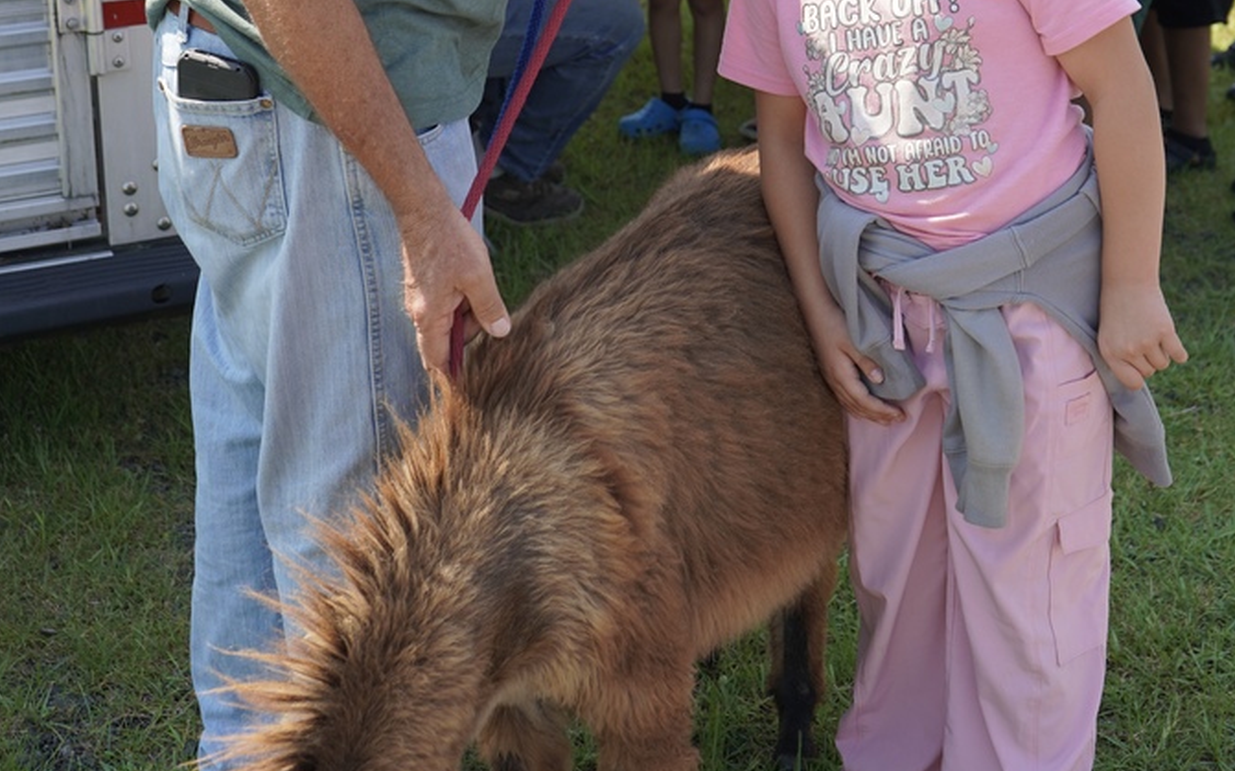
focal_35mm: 56
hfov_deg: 36.3
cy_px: 40
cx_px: 610
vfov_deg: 22.4
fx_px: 1884
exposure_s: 1/320
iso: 100
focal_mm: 36
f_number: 4.5
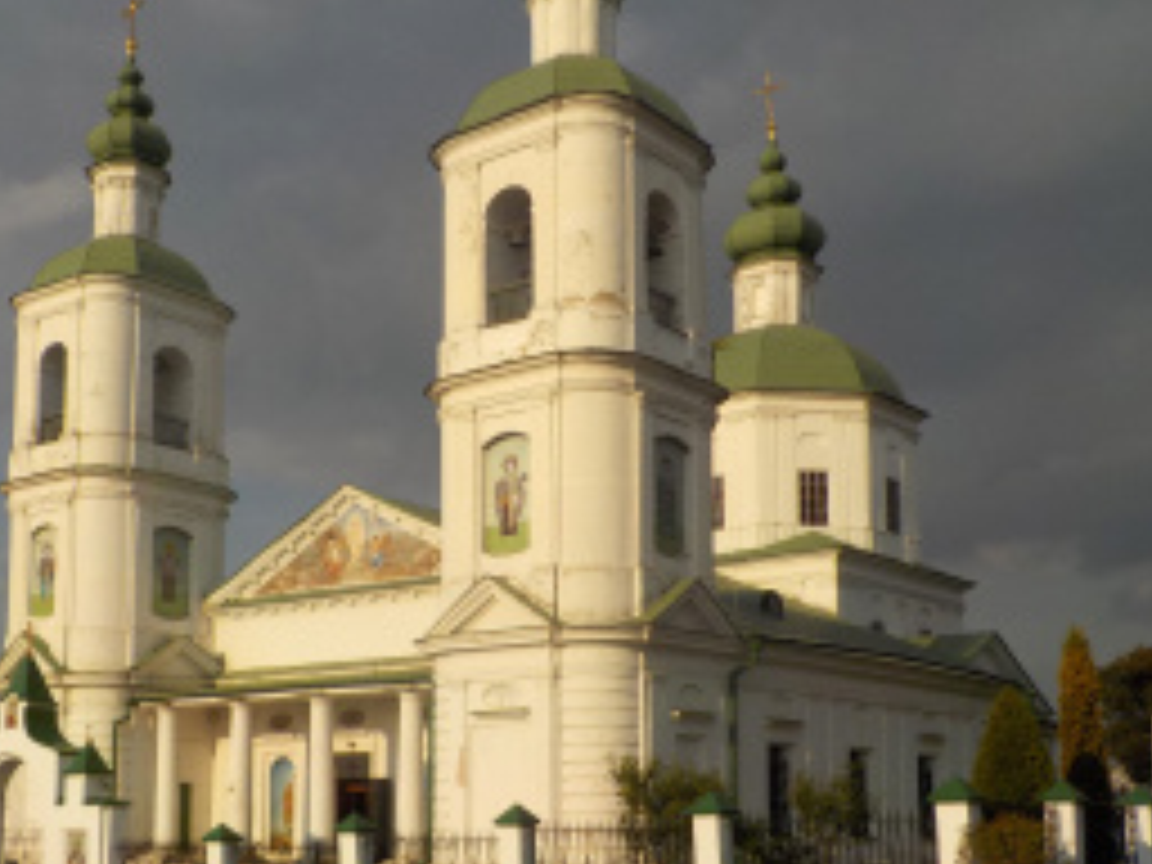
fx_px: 1364
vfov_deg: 35.0
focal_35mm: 41
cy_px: 335
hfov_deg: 45.6
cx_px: 486
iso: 125
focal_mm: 4.1
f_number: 6.6
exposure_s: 1/640
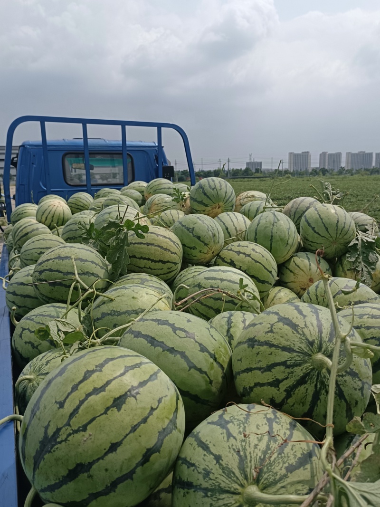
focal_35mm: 27
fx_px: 395
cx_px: 190
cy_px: 254
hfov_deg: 51.3
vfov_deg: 65.3
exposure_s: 1/952
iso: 100
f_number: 1.9
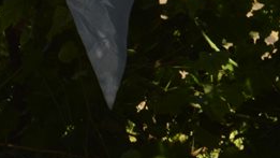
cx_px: -94
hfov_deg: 8.6
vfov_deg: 4.8
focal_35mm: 247
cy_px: 360
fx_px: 1834
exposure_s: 1/200
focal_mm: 30
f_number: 11
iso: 100
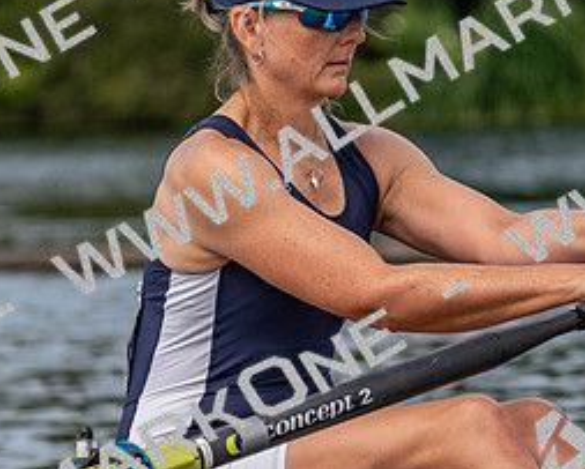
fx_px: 7454
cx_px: 338
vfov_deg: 3.6
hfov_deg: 4.5
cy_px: 302
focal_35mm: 430
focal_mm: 200
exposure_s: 1/1600
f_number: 5.6
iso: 320
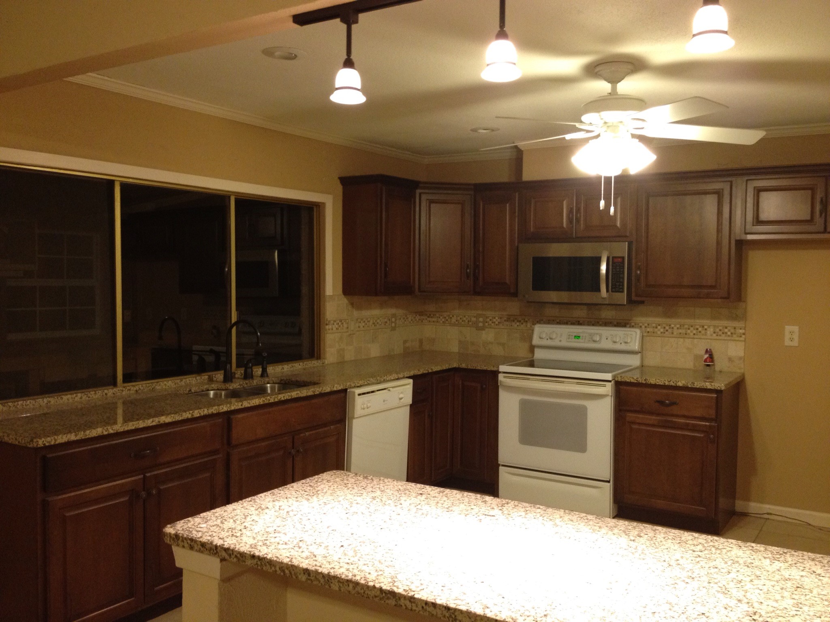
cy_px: 311
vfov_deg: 40.7
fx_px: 839
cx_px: 415
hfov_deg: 52.6
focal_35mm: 35
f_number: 2.4
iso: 250
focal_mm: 4.28
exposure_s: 1/20
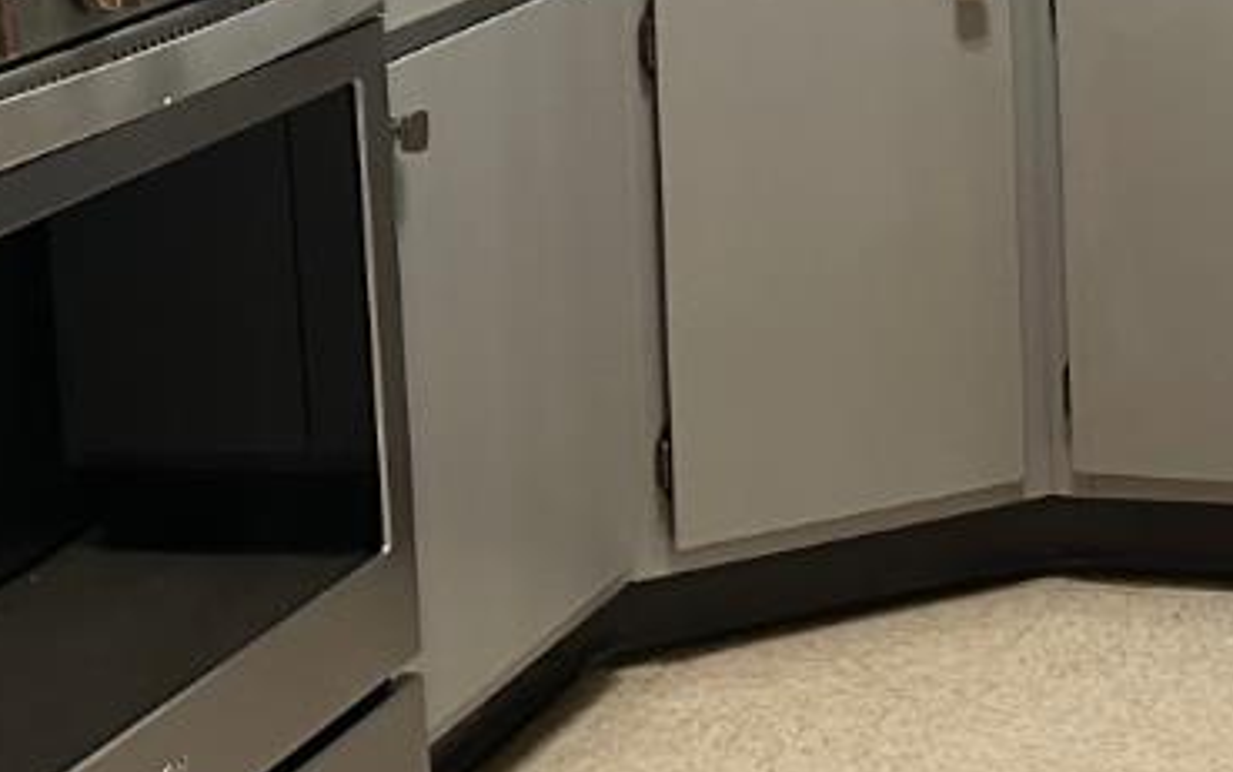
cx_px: 1253
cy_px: -306
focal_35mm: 112
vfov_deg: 11.3
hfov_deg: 18.1
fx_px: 3765
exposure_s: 1/60
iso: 250
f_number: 1.5
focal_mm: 5.7
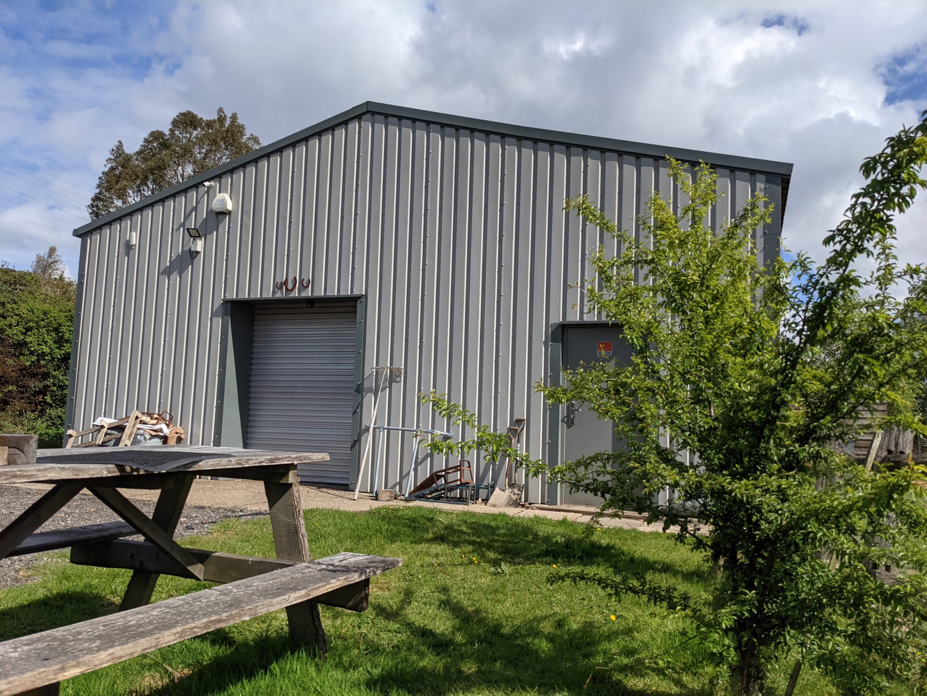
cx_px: 464
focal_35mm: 27
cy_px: 348
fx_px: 723
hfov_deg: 65.3
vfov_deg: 51.4
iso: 68
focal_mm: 4.38
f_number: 1.73
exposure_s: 1/5848
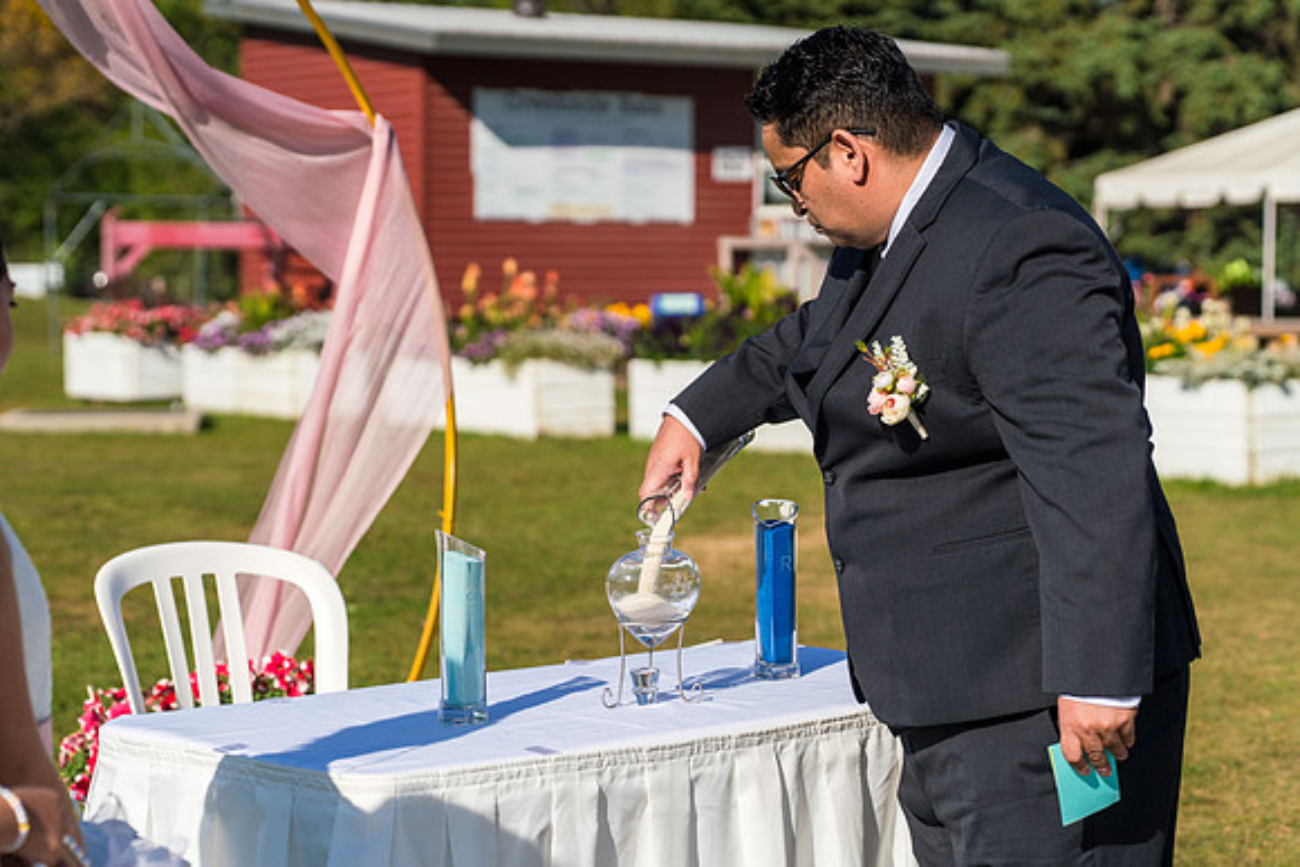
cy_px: 434
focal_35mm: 83
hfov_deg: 24.5
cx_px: 650
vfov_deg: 16.5
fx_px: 2998
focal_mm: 83
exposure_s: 1/4000
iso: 250
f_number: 4
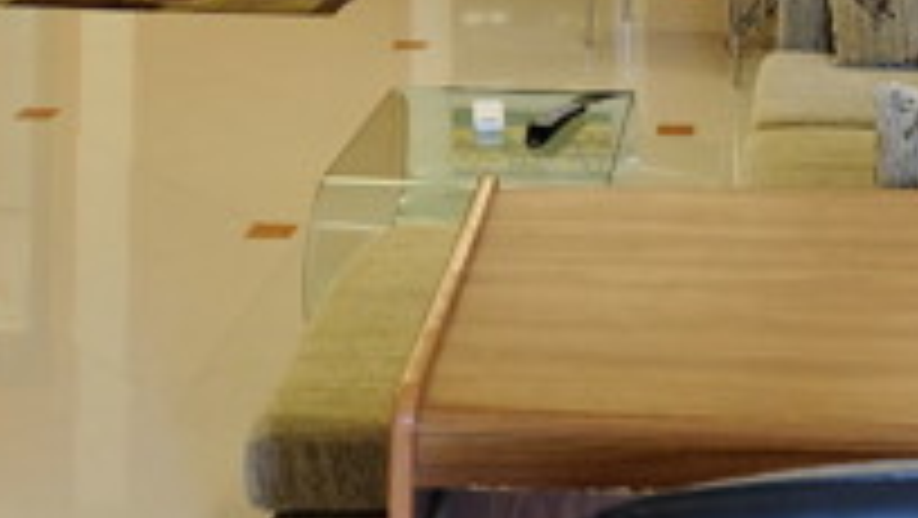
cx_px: 639
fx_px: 1802
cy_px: -369
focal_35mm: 74
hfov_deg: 28.3
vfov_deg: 14.6
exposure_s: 1/30
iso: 640
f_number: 3.5
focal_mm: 16
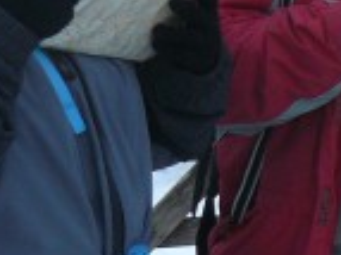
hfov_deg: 9.5
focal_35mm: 194
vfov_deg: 7.6
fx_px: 1909
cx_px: 692
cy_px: -41
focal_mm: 6
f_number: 3.2
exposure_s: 1/100
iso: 100
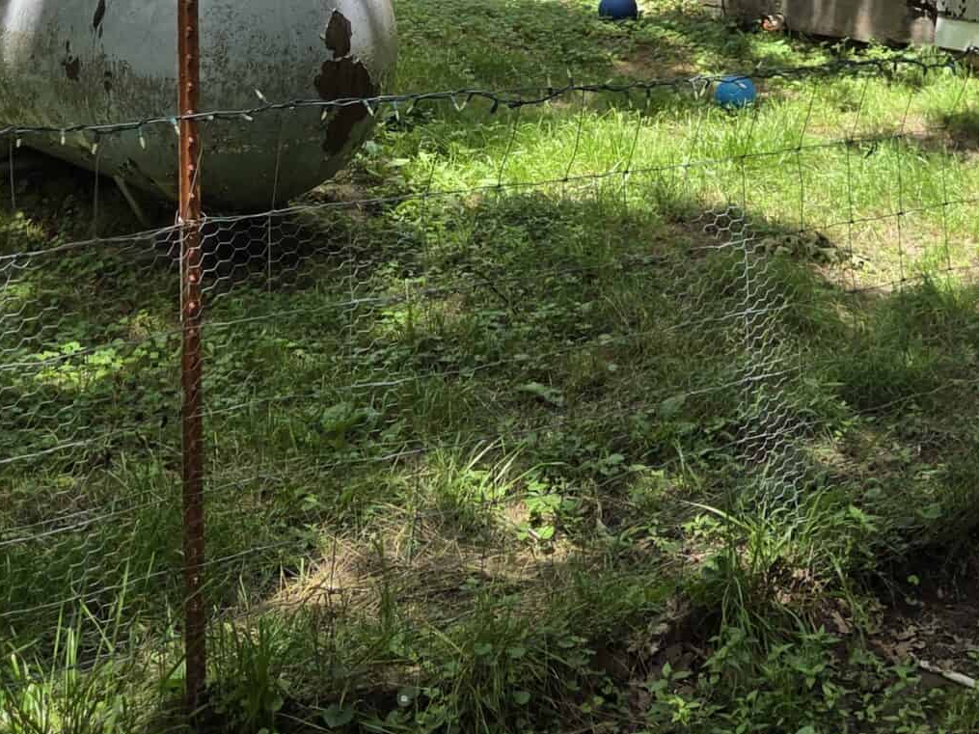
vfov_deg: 23.1
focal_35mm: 58
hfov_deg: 32.7
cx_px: 706
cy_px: -154
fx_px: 1640
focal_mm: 5.4
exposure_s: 1/1804
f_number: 1.8
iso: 80
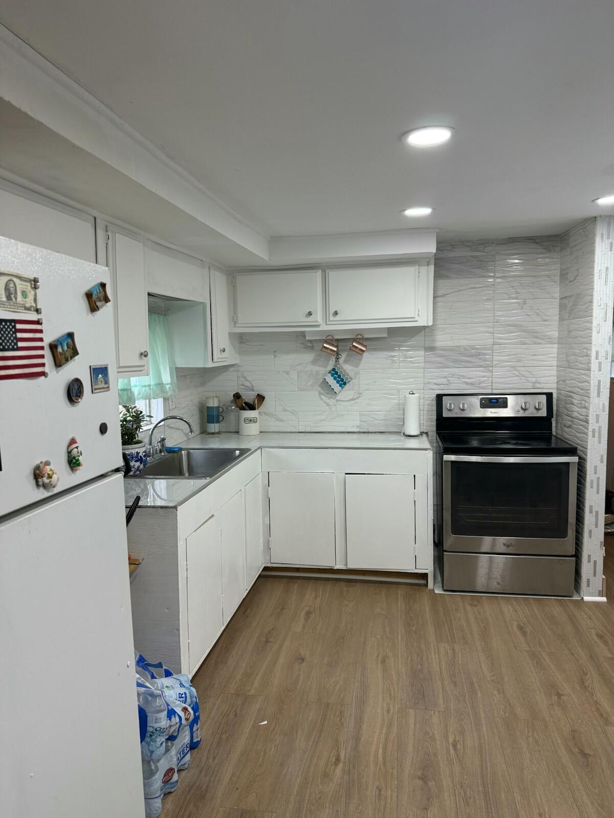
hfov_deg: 56.8
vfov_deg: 71.6
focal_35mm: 24
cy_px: 409
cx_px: 307
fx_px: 568
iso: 200
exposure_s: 1/202
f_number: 1.78
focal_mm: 6.76
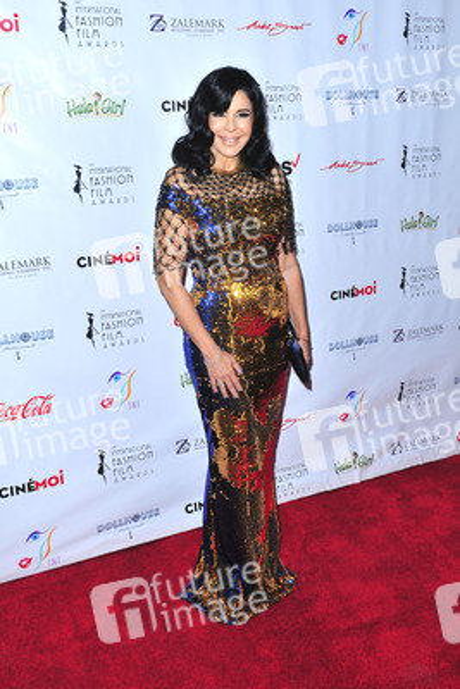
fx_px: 613
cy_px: 344
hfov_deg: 41.1
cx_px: 230
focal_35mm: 32
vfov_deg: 58.7
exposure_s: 1/320
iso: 500
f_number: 5.6
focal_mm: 32
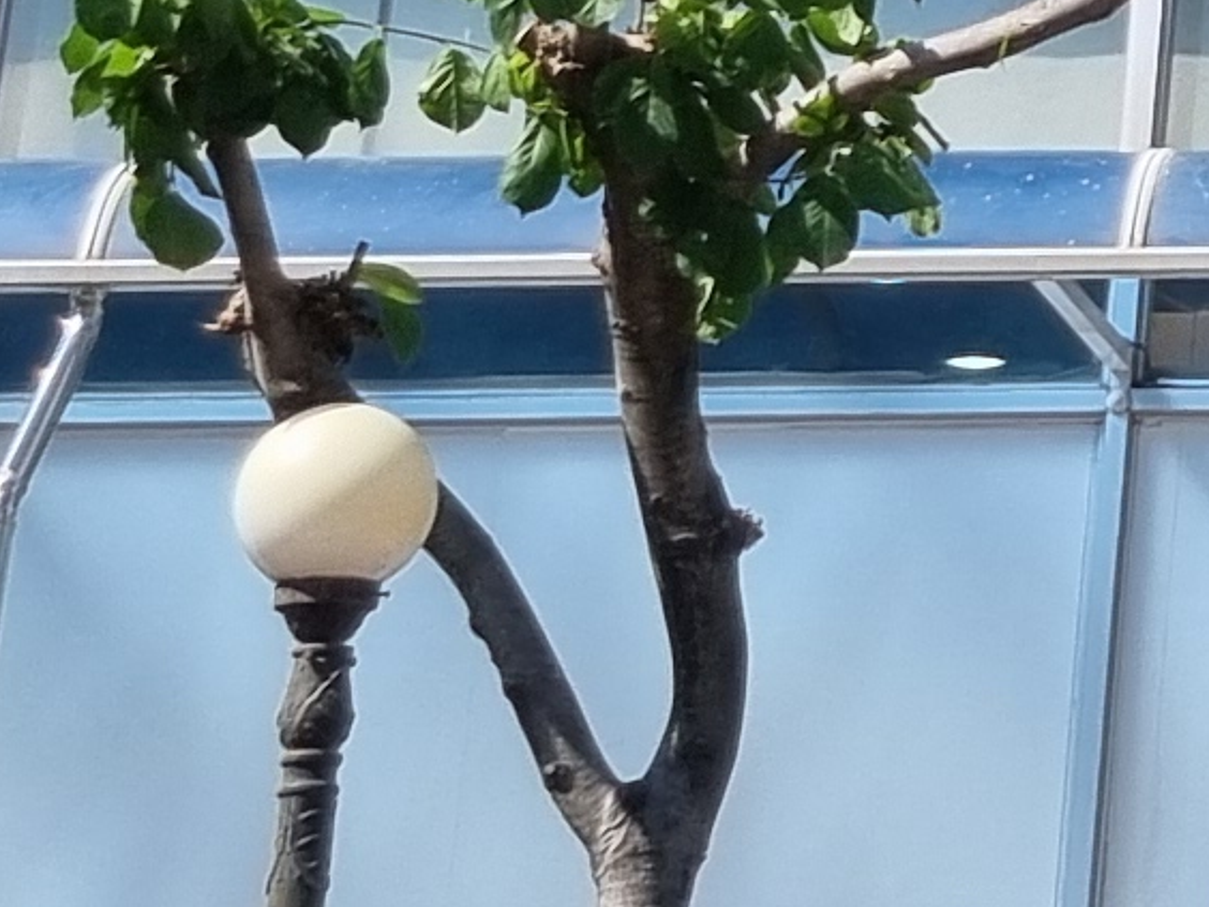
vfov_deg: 7.6
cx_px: 2765
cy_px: -1025
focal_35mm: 186
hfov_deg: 9.6
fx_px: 6496
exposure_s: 1/2688
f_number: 1.8
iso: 50
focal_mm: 5.4
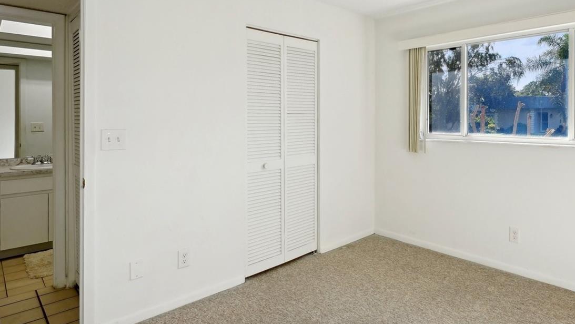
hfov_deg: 76.0
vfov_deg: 48.9
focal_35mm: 23
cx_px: 387
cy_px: 117
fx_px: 351
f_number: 8
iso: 400
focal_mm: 15
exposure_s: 1/125
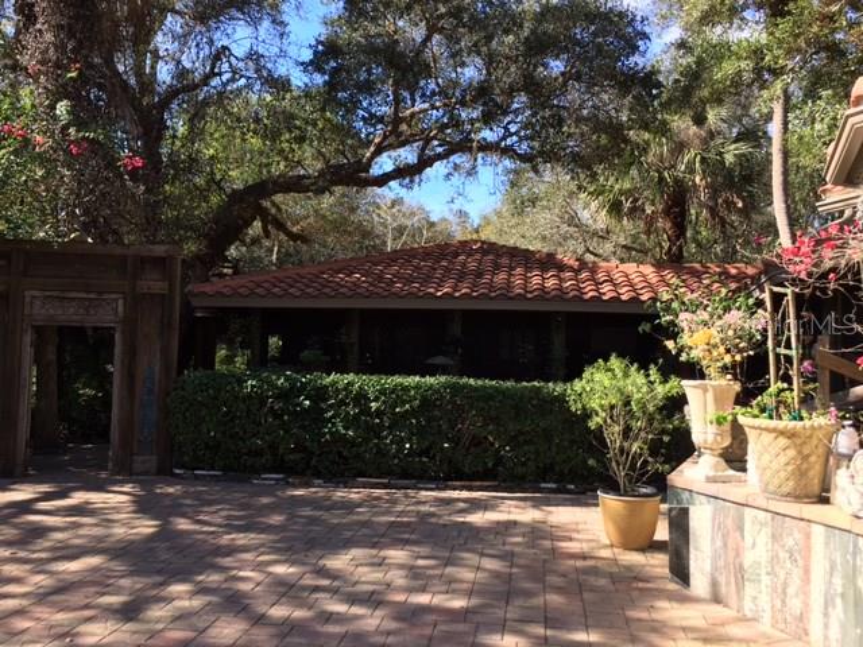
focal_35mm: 29
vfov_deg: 48.2
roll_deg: -1.5
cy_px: 324
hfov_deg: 61.7
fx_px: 723
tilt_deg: +3.3
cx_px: 432
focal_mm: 4.15
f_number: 2.2
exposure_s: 1/444
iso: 25
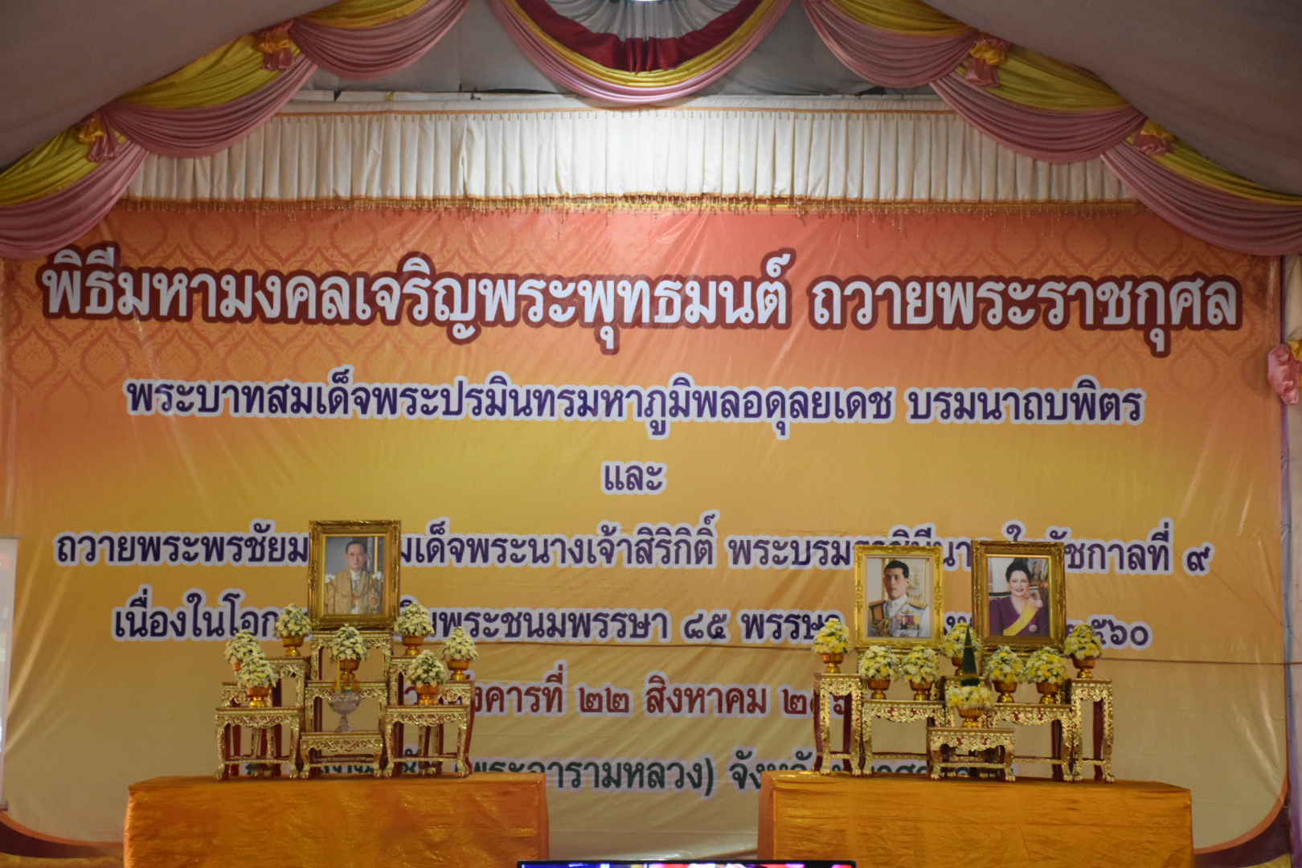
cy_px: 434
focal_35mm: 84
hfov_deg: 24.2
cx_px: 651
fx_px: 3038
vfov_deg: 16.3
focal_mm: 56
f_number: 4.8
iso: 2500
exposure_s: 1/60
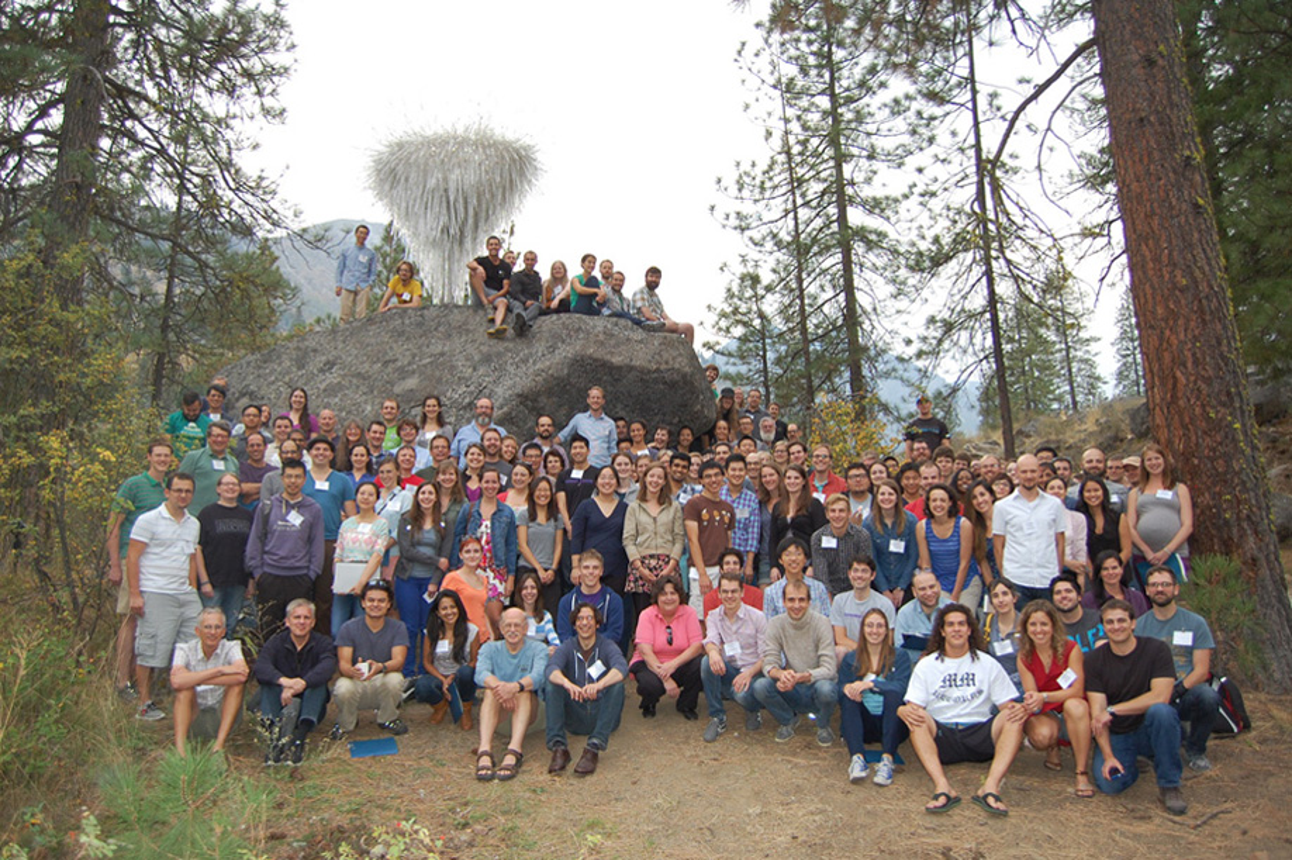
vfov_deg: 47.9
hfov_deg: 67.4
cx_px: 646
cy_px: 430
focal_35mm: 27
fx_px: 968
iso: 400
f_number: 4
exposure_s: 1/500
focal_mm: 18
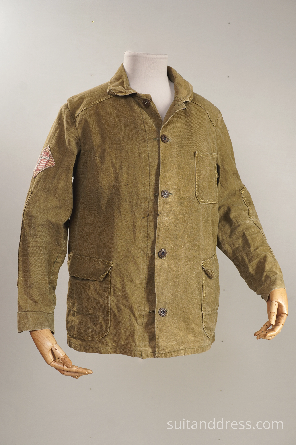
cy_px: 222
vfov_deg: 41.1
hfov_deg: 28.1
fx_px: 592
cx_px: 148
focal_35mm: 48
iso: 200
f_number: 8
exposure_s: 1/10
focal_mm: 32
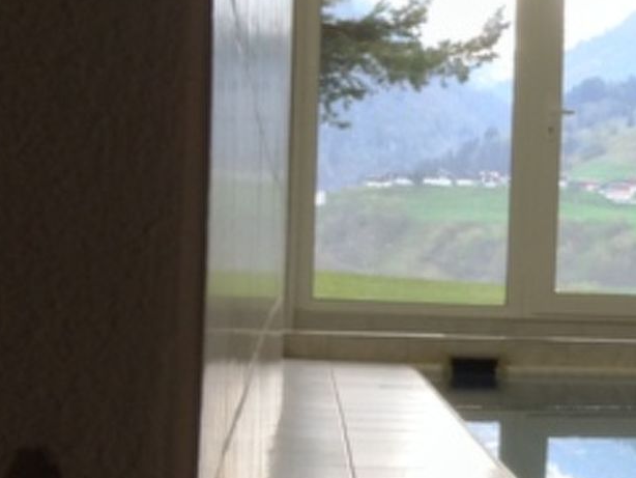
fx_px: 2022
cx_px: 1020
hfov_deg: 16.0
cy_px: 286
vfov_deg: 13.5
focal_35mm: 110
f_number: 2.4
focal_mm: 4.12
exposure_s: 1/20
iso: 100
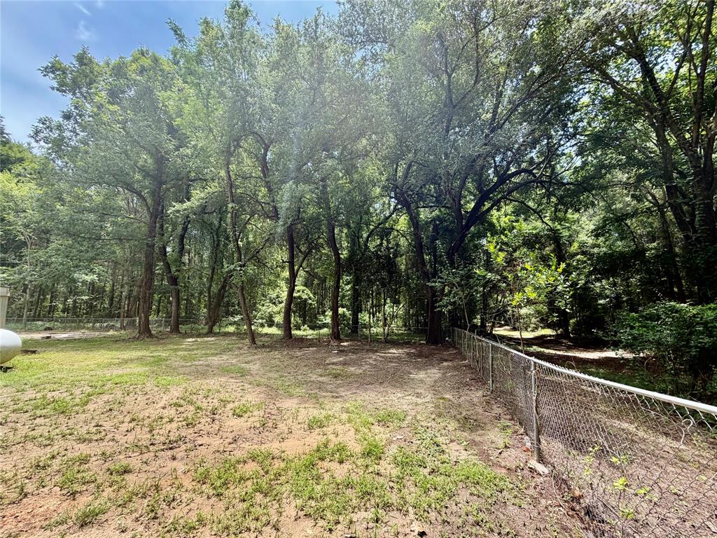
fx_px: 290
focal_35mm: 14
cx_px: 358
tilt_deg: +9.6
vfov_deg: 85.7
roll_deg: +0.9
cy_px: 269
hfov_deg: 102.1
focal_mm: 2.22
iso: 50
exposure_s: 1/502
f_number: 2.2
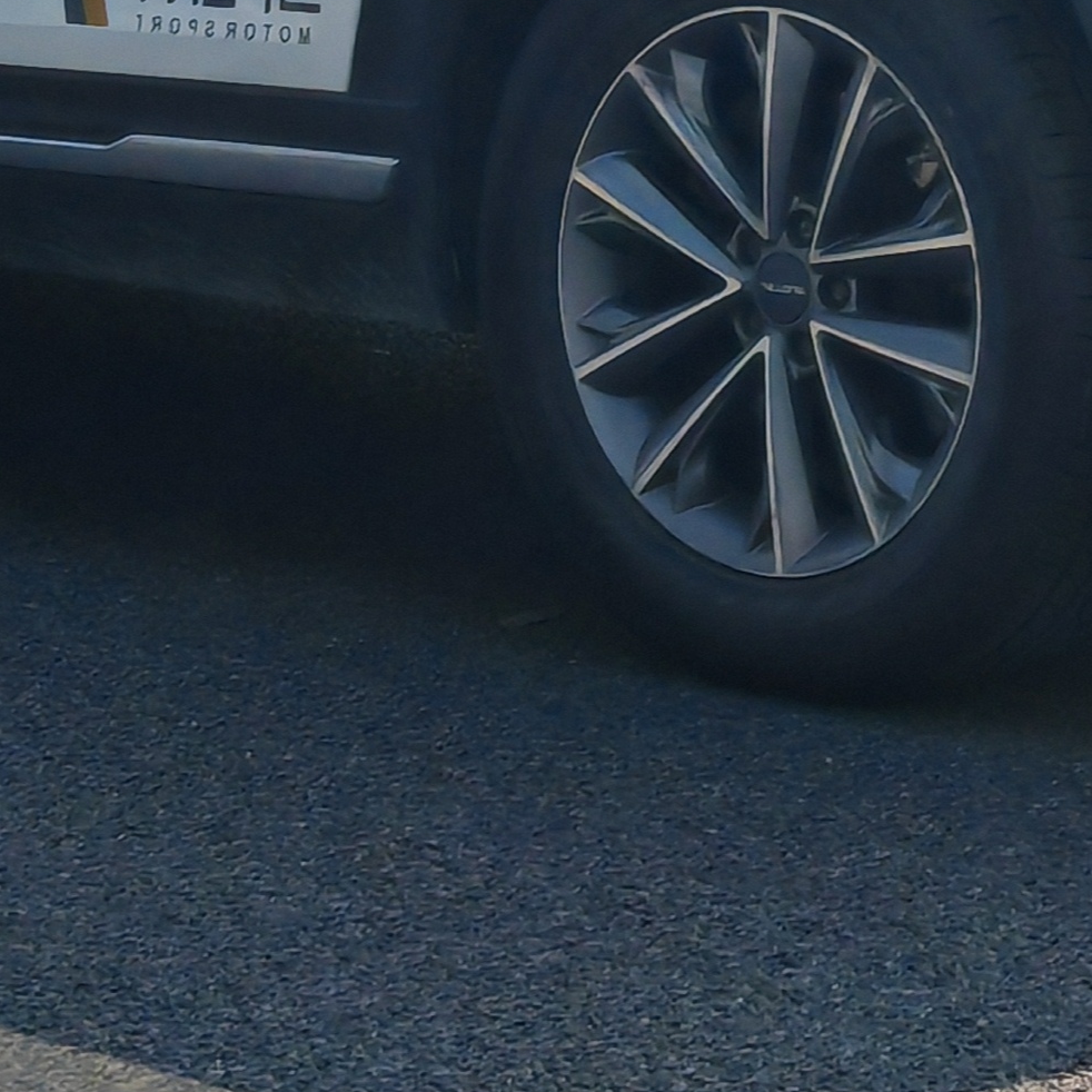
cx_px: 619
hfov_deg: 8.8
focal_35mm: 199
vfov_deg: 8.6
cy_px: -445
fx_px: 7102
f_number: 1.9
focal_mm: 5.3
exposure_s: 1/1800
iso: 50
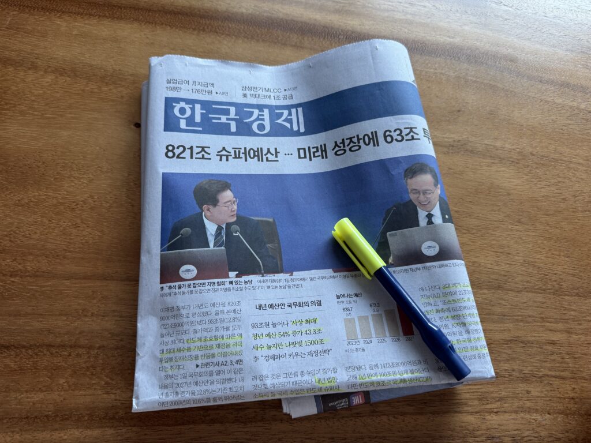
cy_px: 222
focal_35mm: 24
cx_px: 296
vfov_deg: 56.8
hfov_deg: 71.6
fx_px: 410
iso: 200
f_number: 1.78
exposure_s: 1/121
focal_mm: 6.76
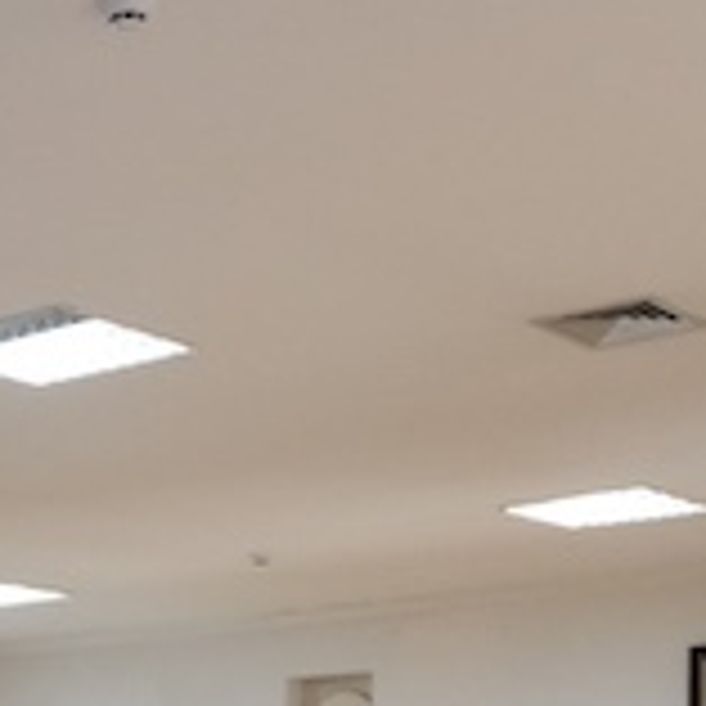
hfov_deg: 18.4
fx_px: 2100
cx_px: -63
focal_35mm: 91
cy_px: 1001
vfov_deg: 17.5
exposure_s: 1/20
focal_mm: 16
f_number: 4
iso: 2500
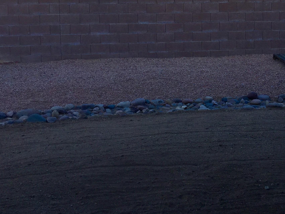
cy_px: 37
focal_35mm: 51
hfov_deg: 36.8
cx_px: 205
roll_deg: +0.0
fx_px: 420
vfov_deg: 27.9
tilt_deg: -5.0
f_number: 2.2
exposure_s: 1/920
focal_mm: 4.15
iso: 32
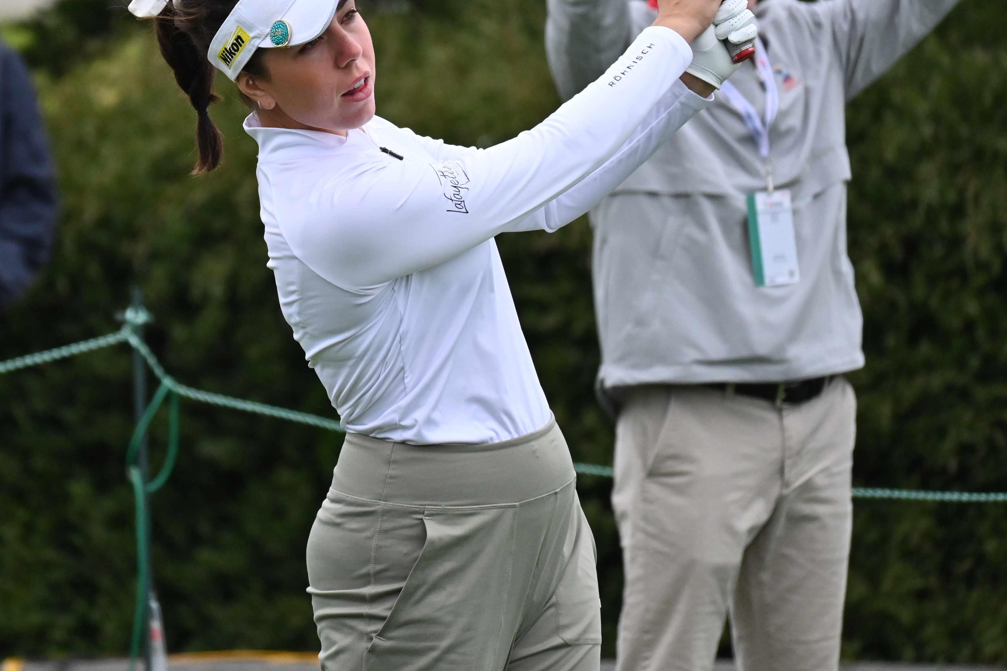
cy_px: 159
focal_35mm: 601
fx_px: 16810
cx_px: 359
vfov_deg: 2.3
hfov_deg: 3.4
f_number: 6.3
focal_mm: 250
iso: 1250
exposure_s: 1/4000
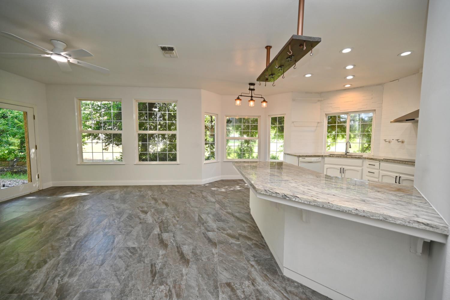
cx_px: 225
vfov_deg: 81.1
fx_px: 175
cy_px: 150
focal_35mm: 14
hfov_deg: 104.3
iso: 220
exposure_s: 1/60
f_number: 4
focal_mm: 14
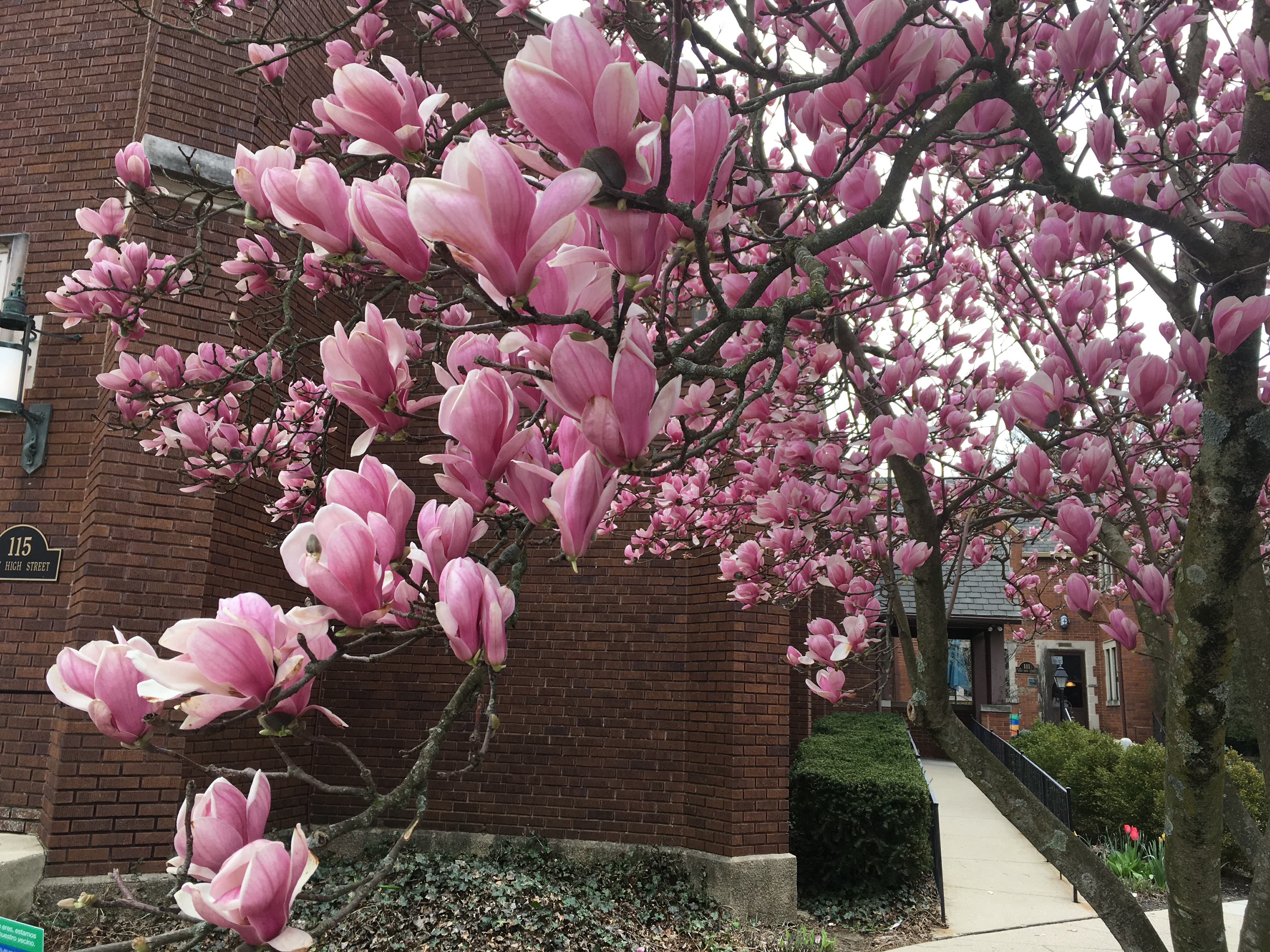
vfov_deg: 48.2
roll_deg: -2.2
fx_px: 1064
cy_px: 476
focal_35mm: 29
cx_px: 635
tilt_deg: +12.2
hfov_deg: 61.7
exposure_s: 1/463
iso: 25
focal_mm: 4.15
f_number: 2.2
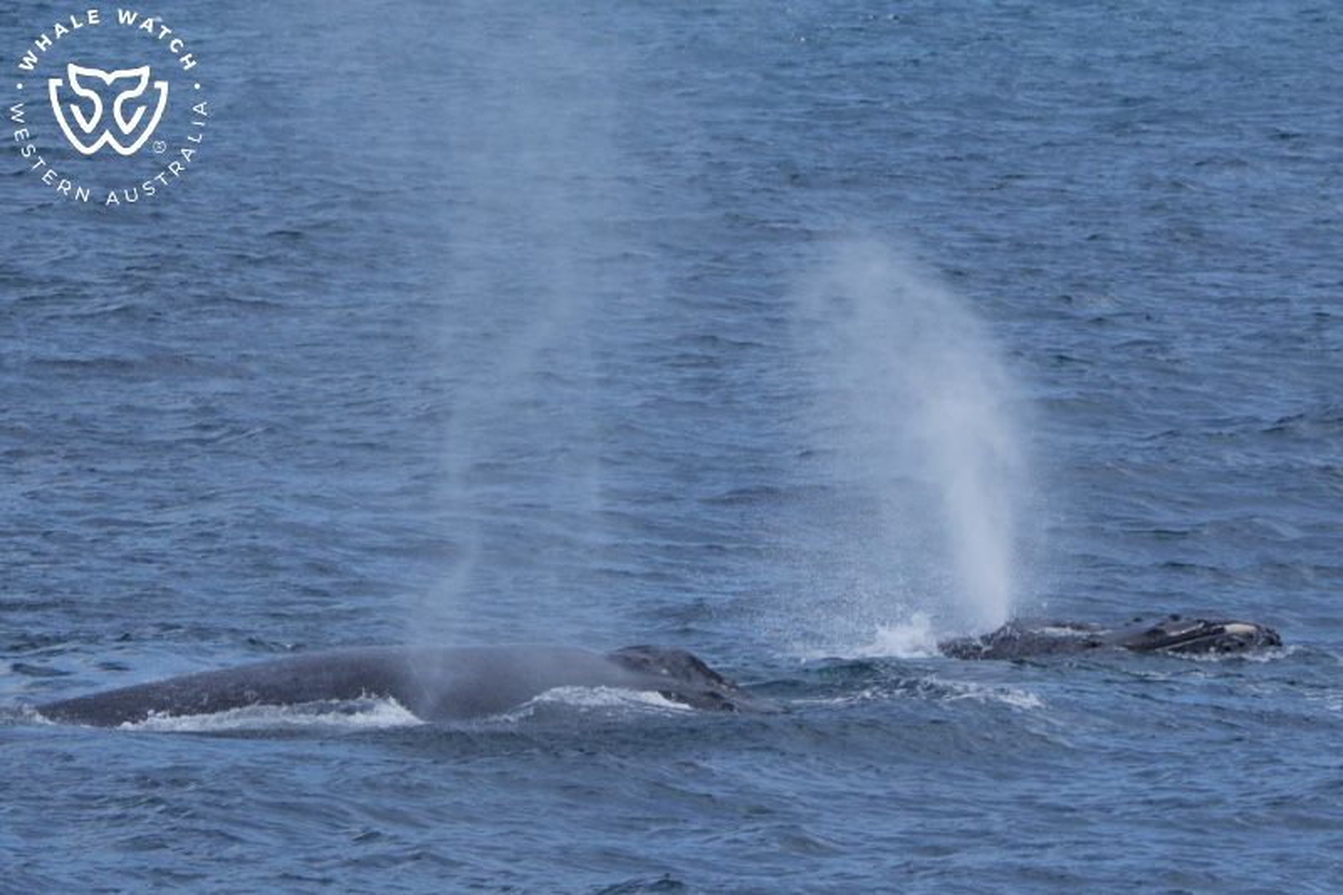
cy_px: 448
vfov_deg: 6.9
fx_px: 7459
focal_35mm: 200
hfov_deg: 10.3
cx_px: 672
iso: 800
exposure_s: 1/3200
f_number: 8
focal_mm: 200
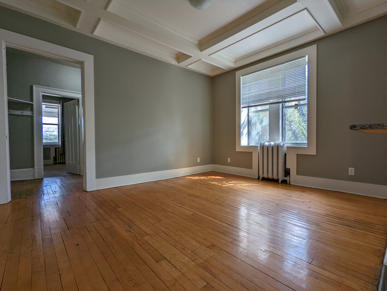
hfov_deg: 94.4
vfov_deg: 78.2
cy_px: 146
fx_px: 179
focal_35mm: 16
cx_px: 194
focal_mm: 2.35
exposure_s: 1/136
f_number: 2.2
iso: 51
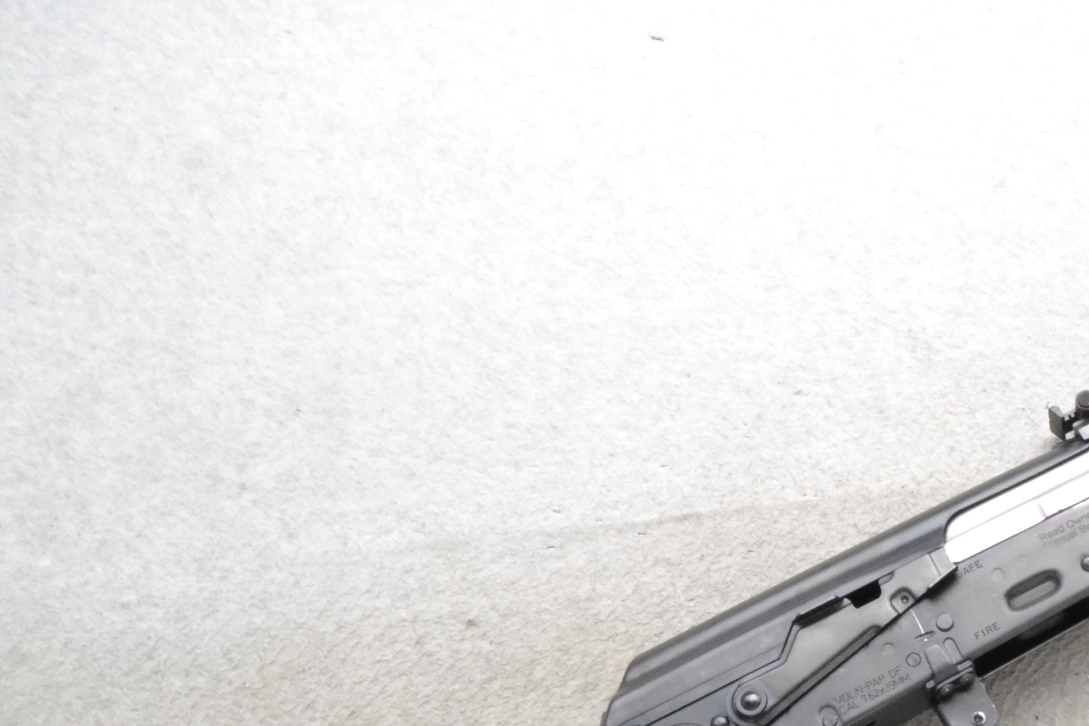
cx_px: 990
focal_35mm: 55
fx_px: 1663
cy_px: 680
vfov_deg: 23.8
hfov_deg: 34.2
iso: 3200
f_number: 20
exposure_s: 1/160
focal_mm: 18
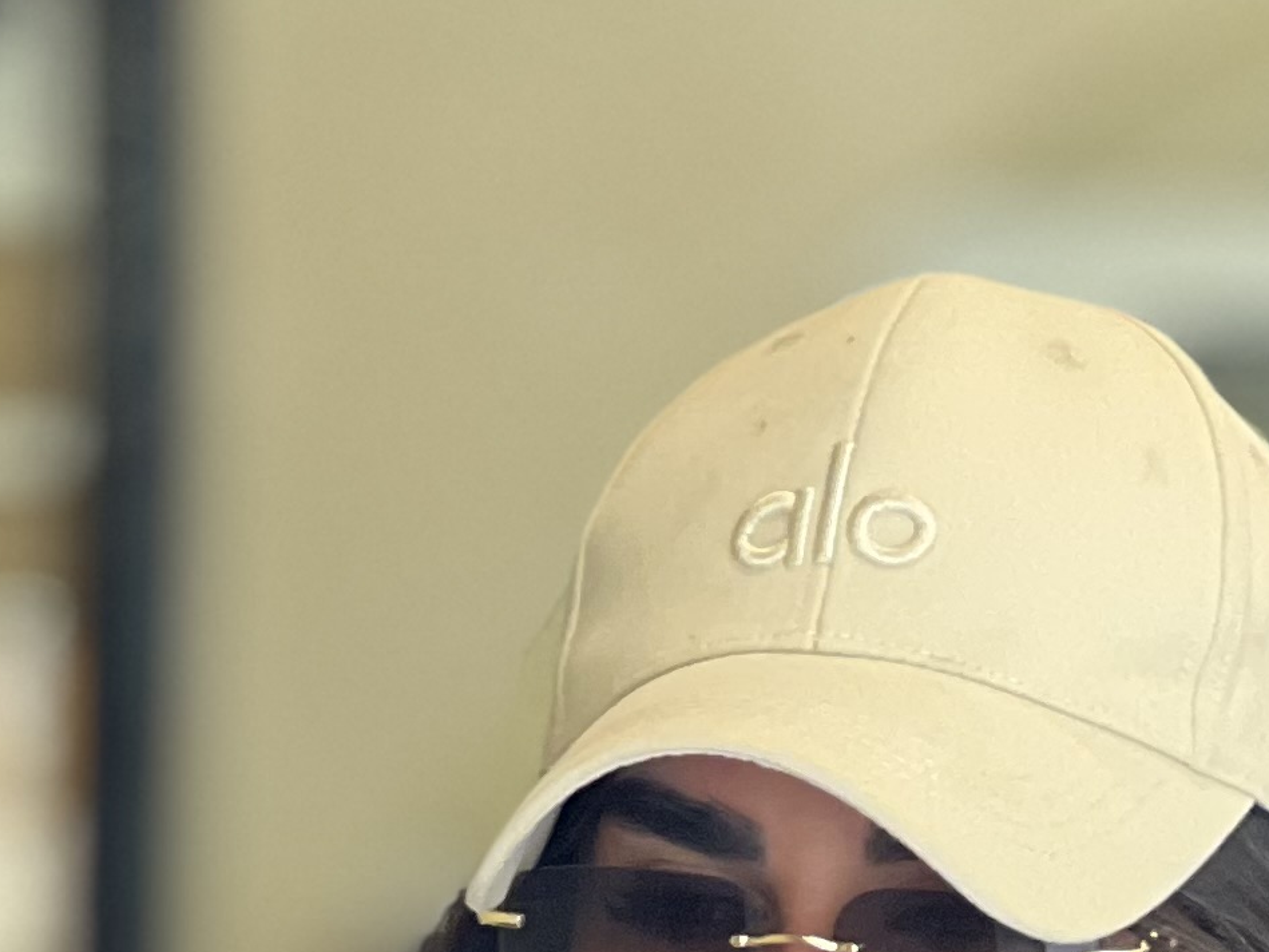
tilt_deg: -4.2
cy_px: 2277
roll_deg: -1.3
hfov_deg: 6.1
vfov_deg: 4.4
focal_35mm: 327
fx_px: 11989
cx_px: 804
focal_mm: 9
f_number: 2.8
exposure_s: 1/33
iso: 160
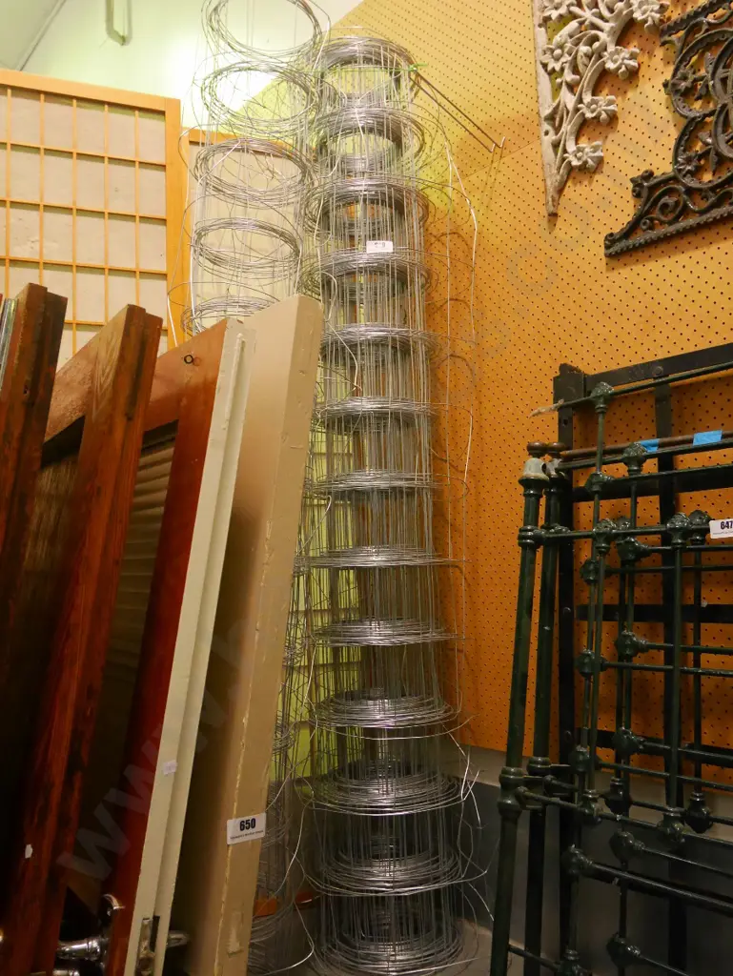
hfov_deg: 46.8
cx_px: 366
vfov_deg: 59.9
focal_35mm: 30
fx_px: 846
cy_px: 488
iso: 3200
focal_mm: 15
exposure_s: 1/160
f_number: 3.7
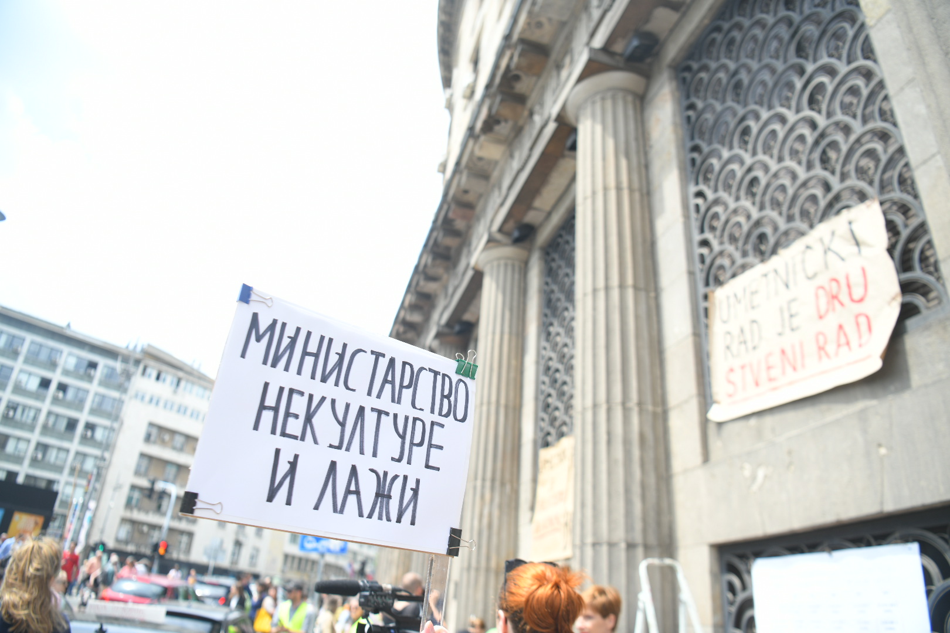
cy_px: 316
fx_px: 633
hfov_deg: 73.7
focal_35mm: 24
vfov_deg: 53.1
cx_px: 475
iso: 200
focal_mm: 24
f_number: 2.8
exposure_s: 1/1000
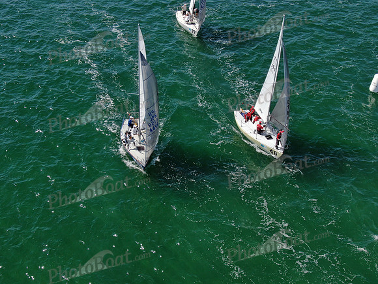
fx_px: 513
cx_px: 189
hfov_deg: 40.4
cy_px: 142
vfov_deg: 30.9
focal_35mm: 47
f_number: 3.8
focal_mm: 8.42
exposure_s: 1/800
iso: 100
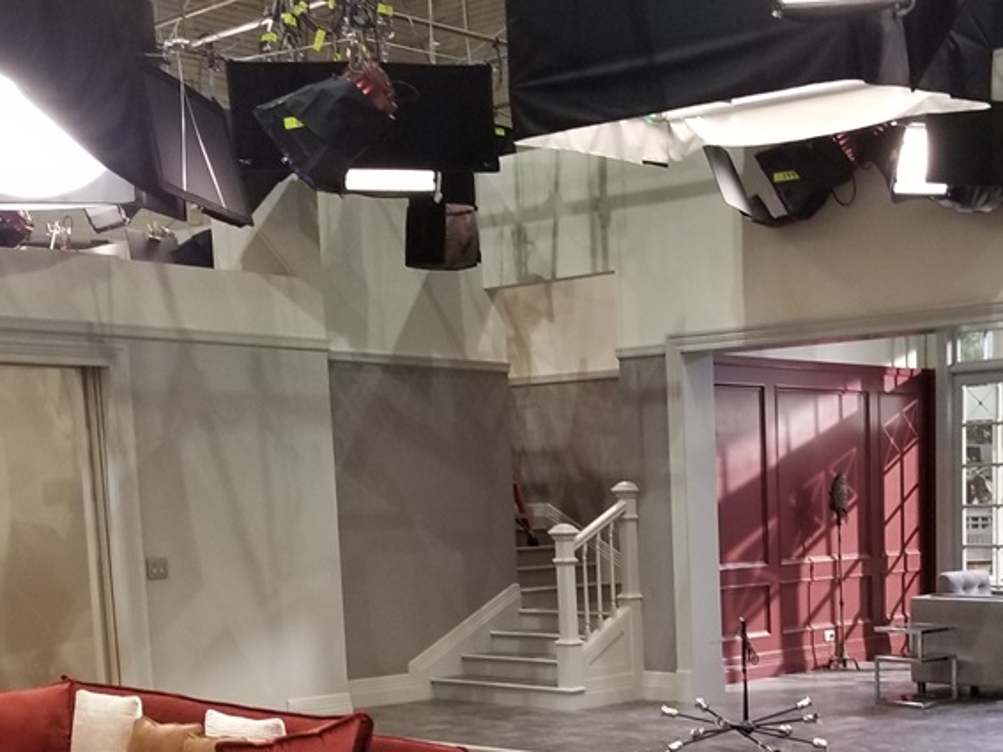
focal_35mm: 55
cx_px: 823
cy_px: 713
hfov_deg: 33.8
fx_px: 1593
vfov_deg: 25.5
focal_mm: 4.25
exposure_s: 1/30
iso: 160
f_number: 1.7
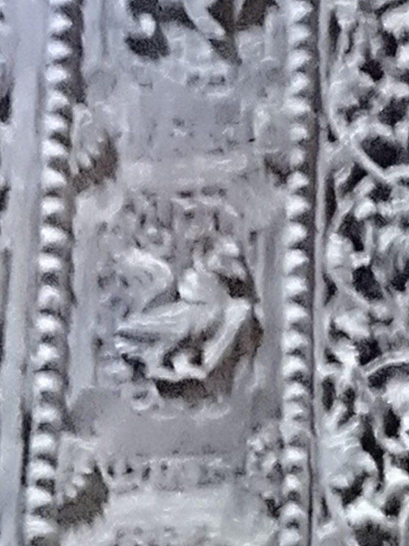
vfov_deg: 11.5
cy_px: 663
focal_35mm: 168
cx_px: 721
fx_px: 2648
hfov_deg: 8.5
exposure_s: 1/4
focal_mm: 5.43
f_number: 4
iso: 6400
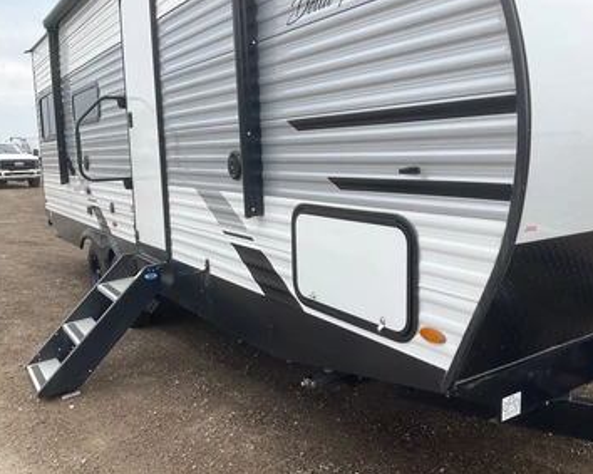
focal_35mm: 32
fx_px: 561
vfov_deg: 45.8
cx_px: 300
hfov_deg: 55.7
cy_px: 233
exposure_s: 1/816
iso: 25
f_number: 1.8
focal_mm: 3
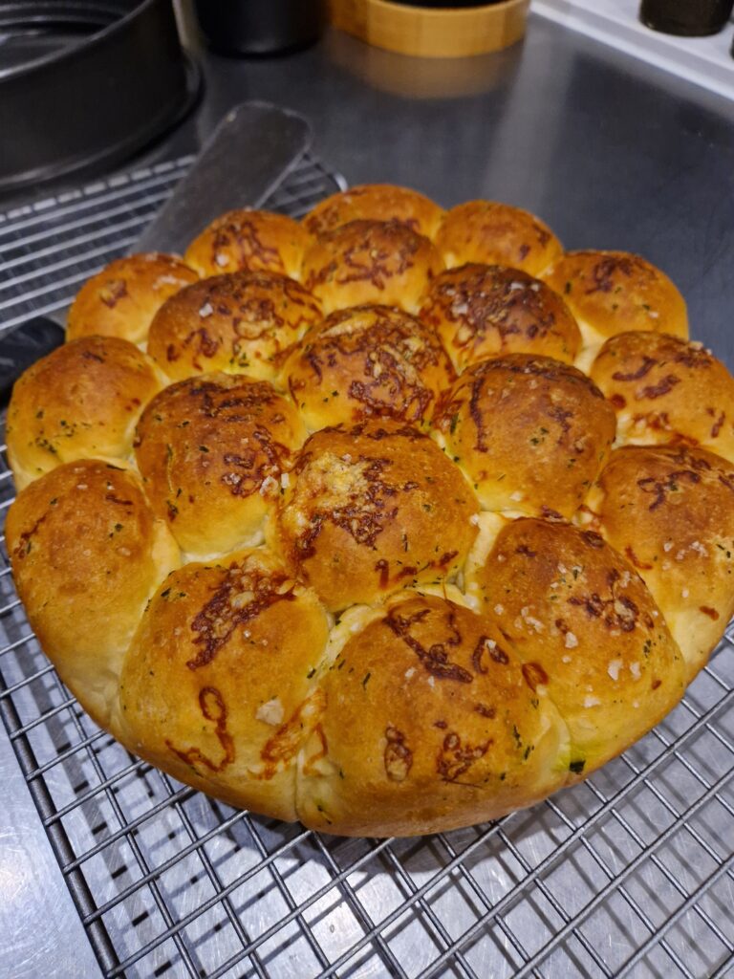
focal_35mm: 23
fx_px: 650
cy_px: 490
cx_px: 367
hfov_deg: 58.9
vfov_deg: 73.9
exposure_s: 1/100
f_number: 1.8
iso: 640
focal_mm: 5.4
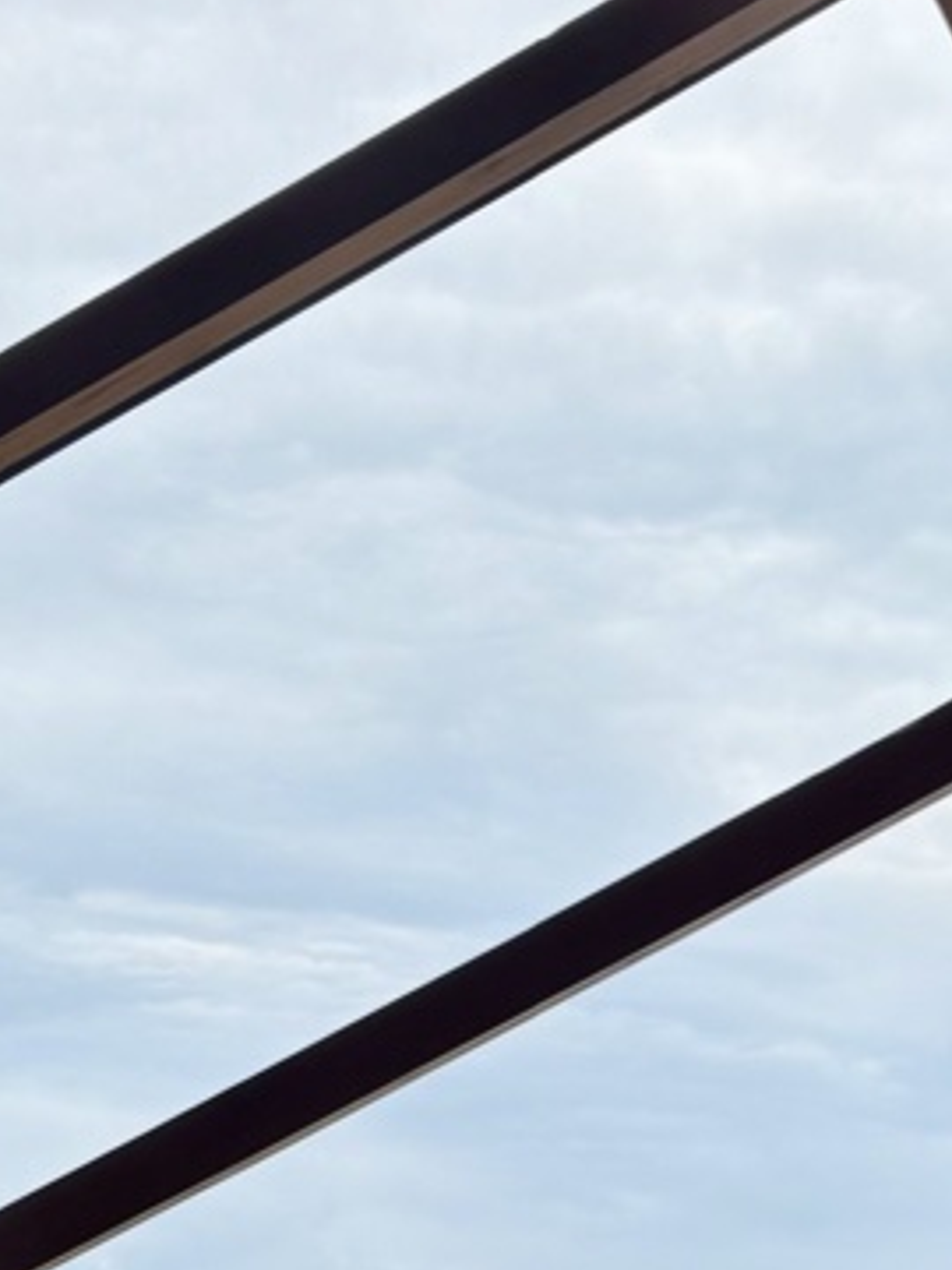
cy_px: 1453
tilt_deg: +3.0
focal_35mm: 101
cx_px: 800
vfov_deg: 18.6
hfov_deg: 14.5
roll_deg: -1.0
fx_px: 3704
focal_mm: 5.96
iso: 50
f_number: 1.6
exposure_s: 1/1135
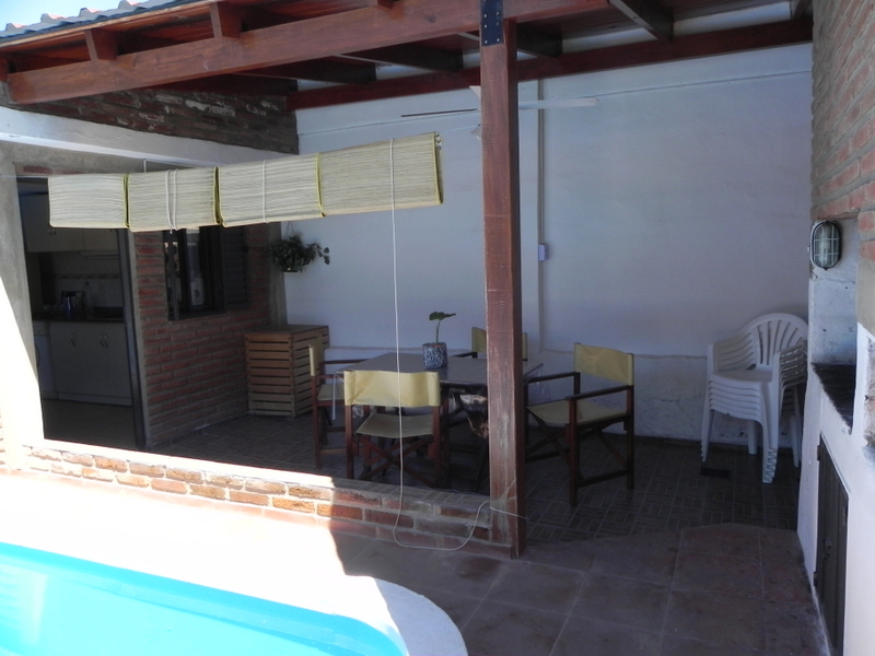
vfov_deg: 53.1
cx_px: 438
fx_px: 657
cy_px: 328
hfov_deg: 67.3
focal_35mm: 26
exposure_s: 1/185
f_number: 5
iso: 160
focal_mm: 4.6
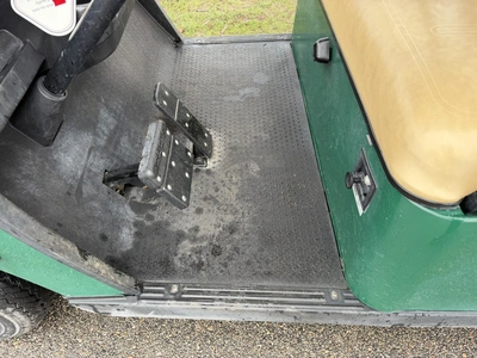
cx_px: 238
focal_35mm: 24
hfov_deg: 71.6
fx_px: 331
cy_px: 179
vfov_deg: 56.8
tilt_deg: -50.3
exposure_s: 1/186
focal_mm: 6.76
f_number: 1.78
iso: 80
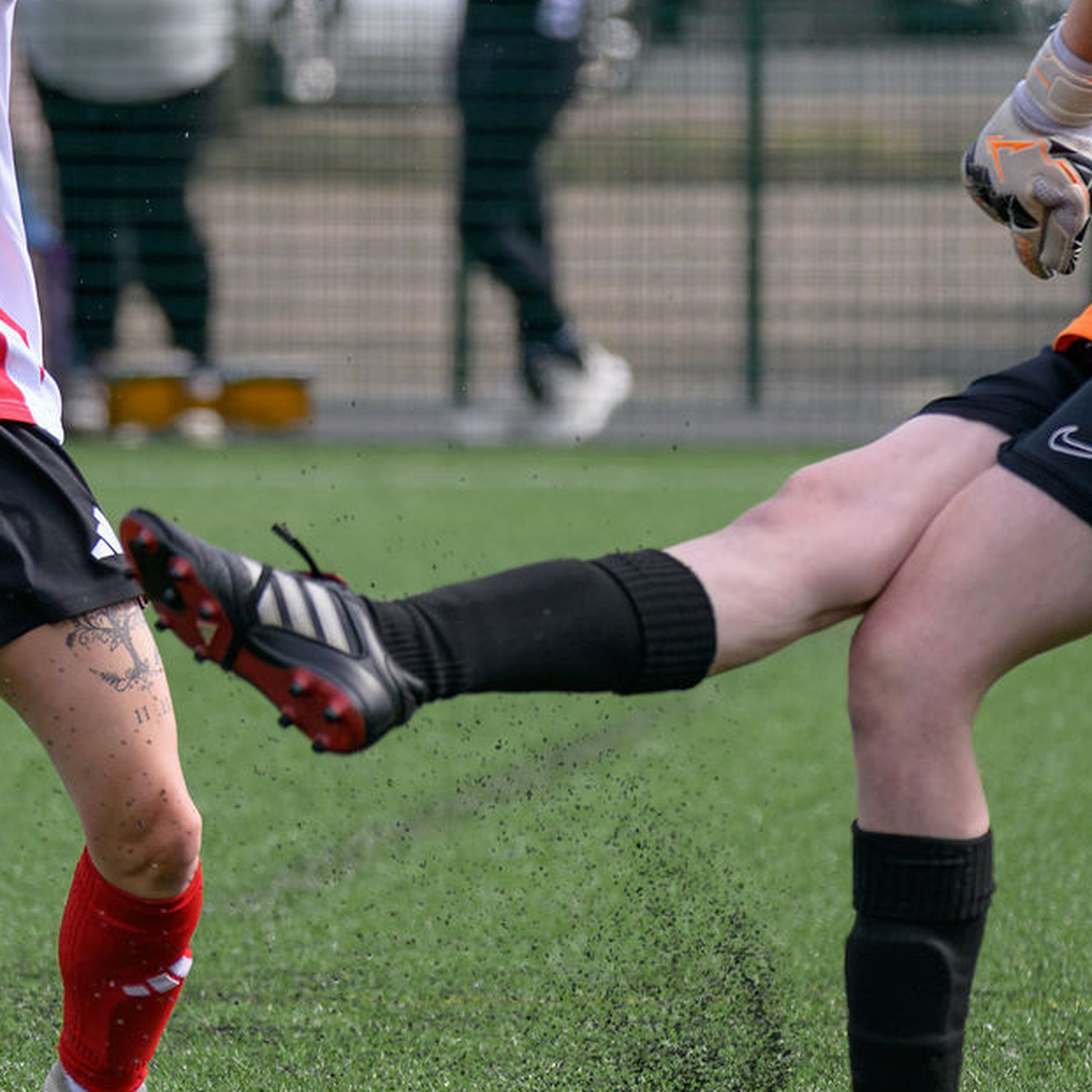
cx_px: -378
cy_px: -47
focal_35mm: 960
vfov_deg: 1.8
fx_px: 34263
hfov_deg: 1.8
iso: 500
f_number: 5
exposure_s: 1/1600
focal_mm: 240
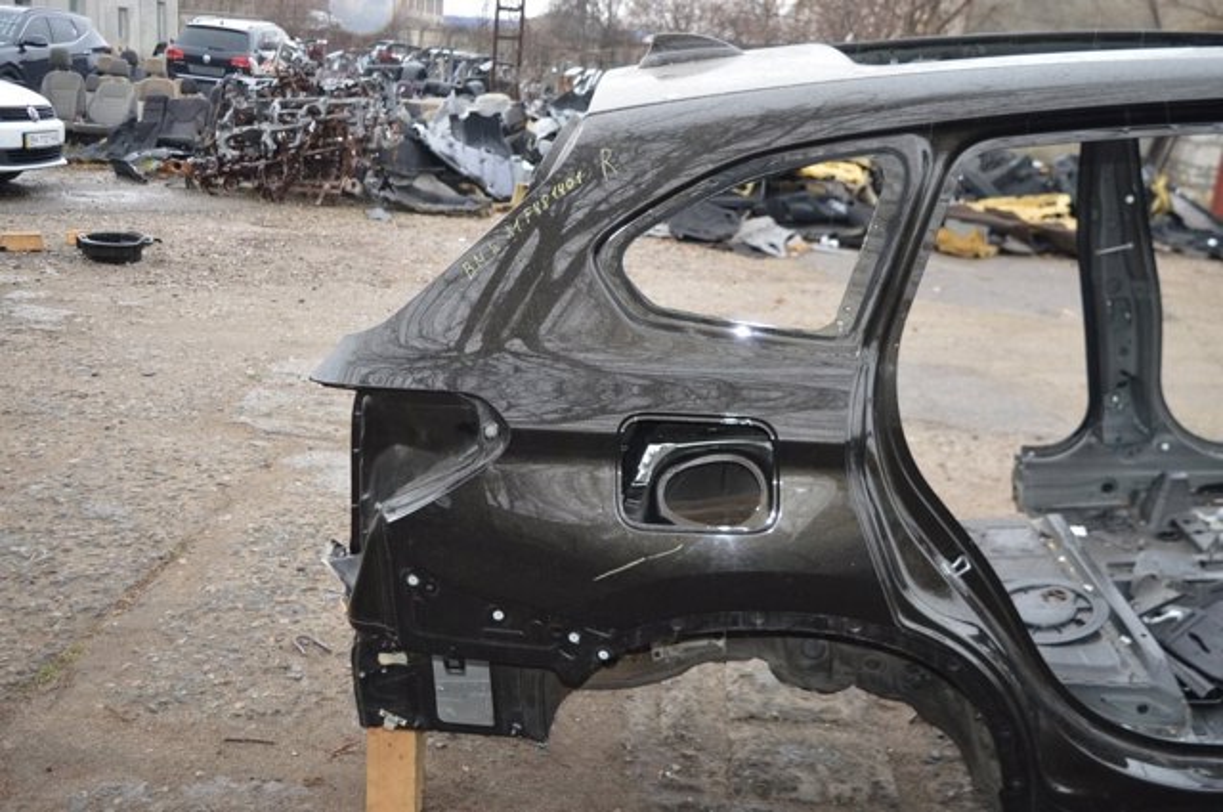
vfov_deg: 38.3
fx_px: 1171
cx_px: 612
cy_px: 406
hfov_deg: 55.2
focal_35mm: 34
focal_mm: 23
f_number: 4
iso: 320
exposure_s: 1/125
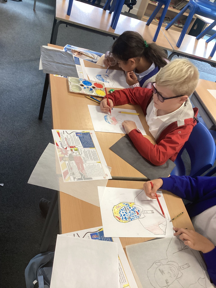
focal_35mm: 31
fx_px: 258
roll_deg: -23.2
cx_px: 108
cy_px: 144
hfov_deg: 45.4
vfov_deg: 58.4
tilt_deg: -40.4
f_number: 2.4
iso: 125
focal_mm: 3.3
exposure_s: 1/50
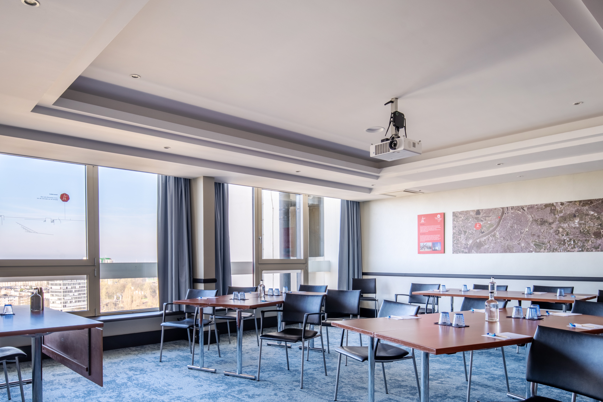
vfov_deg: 50.8
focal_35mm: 25
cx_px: 295
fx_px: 419
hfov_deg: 71.5
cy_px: 251
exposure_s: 1/200
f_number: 9
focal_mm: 19
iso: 125
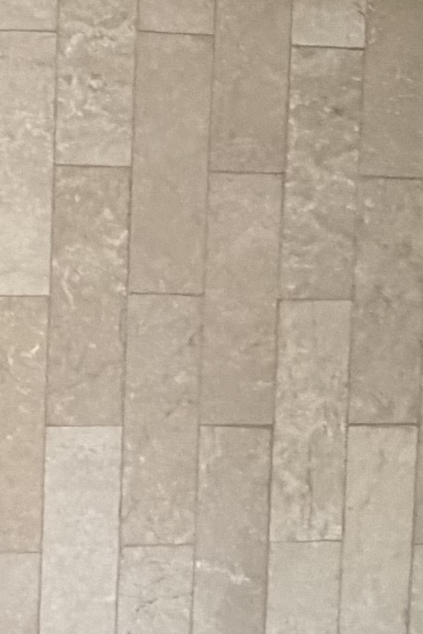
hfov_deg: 15.8
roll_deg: -0.5
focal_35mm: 71
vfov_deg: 28.4
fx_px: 1251
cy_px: 374
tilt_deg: -3.6
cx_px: -378
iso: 1000
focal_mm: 2.22
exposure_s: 1/60
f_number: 2.2
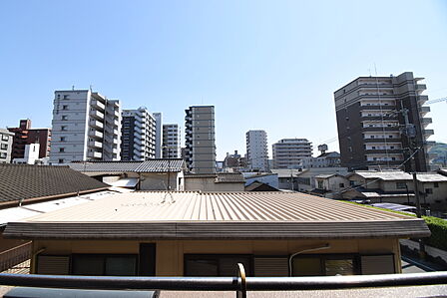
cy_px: 149
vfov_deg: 77.4
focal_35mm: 15
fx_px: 186
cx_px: 224
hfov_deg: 100.4
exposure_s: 1/640
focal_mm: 10
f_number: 13
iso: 800
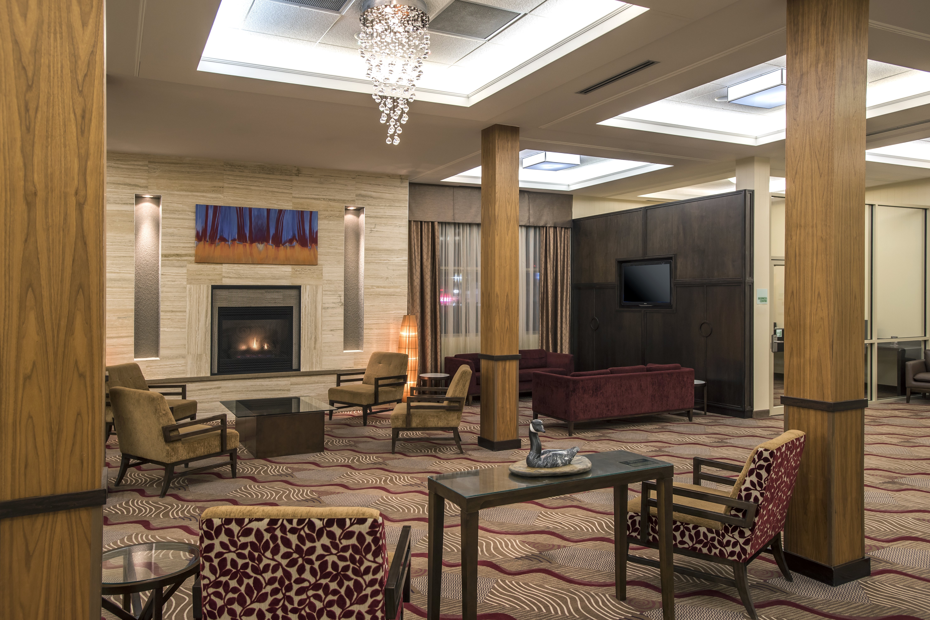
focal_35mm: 26
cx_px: 465
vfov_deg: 49.6
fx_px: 672
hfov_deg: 69.4
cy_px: 310
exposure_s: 1/13
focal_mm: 26
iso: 400
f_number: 8
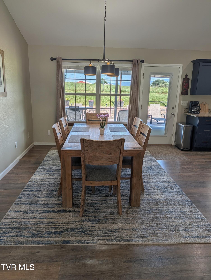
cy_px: 140
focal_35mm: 24
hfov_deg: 56.9
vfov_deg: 71.5
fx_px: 195
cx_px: 106
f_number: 1.68
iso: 18
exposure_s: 1/572
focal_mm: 6.9
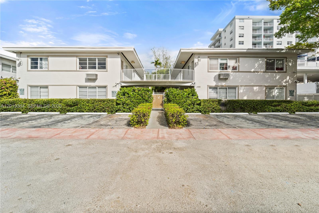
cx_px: 160
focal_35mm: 14
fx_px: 124
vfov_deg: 81.2
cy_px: 106
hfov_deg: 104.3
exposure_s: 1/160
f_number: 11
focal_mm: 14
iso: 250
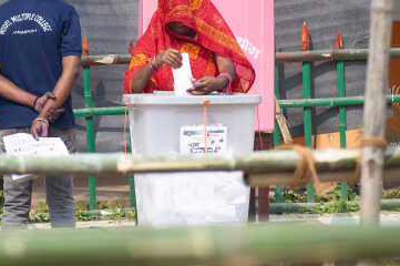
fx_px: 6094
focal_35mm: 549
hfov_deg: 3.8
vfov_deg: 2.5
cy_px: 80
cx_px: 165
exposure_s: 1/640
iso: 200
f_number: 5.6
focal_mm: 220
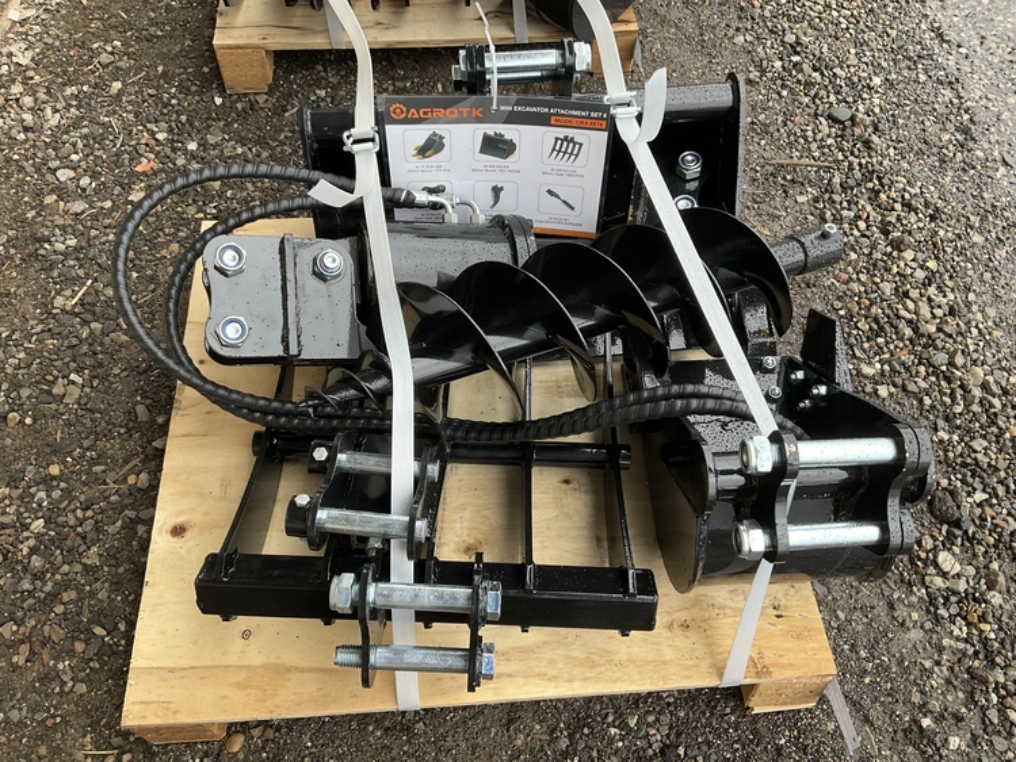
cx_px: 508
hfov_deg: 61.6
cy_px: 381
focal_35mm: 29
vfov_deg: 48.3
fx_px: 851
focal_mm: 3
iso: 40
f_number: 1.8
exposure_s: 1/122
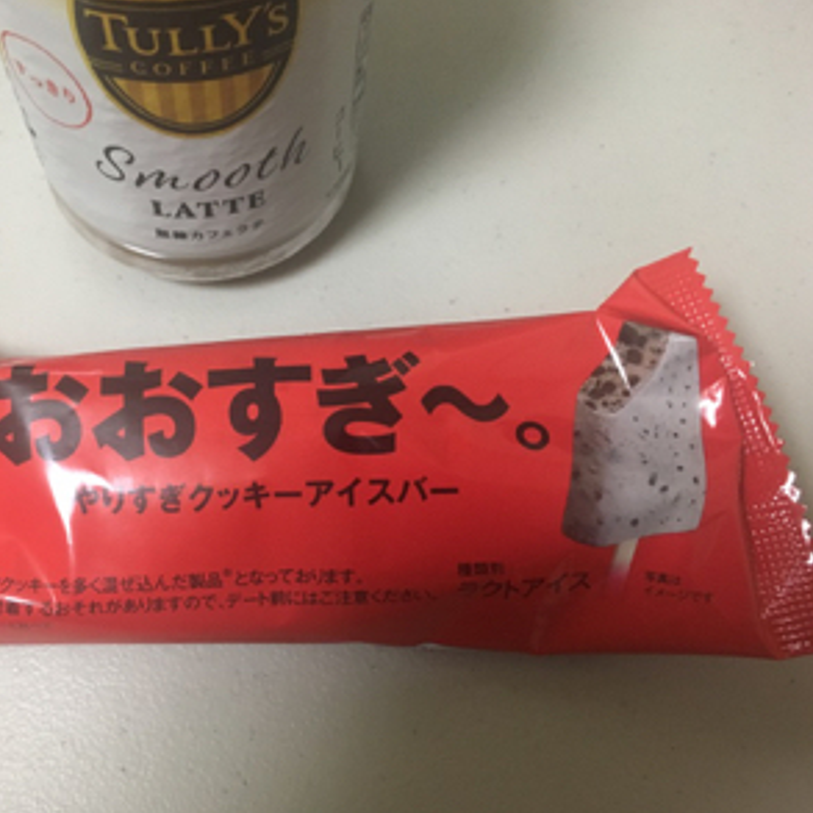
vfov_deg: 47.2
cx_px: 289
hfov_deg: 46.7
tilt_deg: -67.7
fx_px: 930
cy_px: 411
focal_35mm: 35
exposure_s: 1/20
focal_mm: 4.15
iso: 200
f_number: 2.2
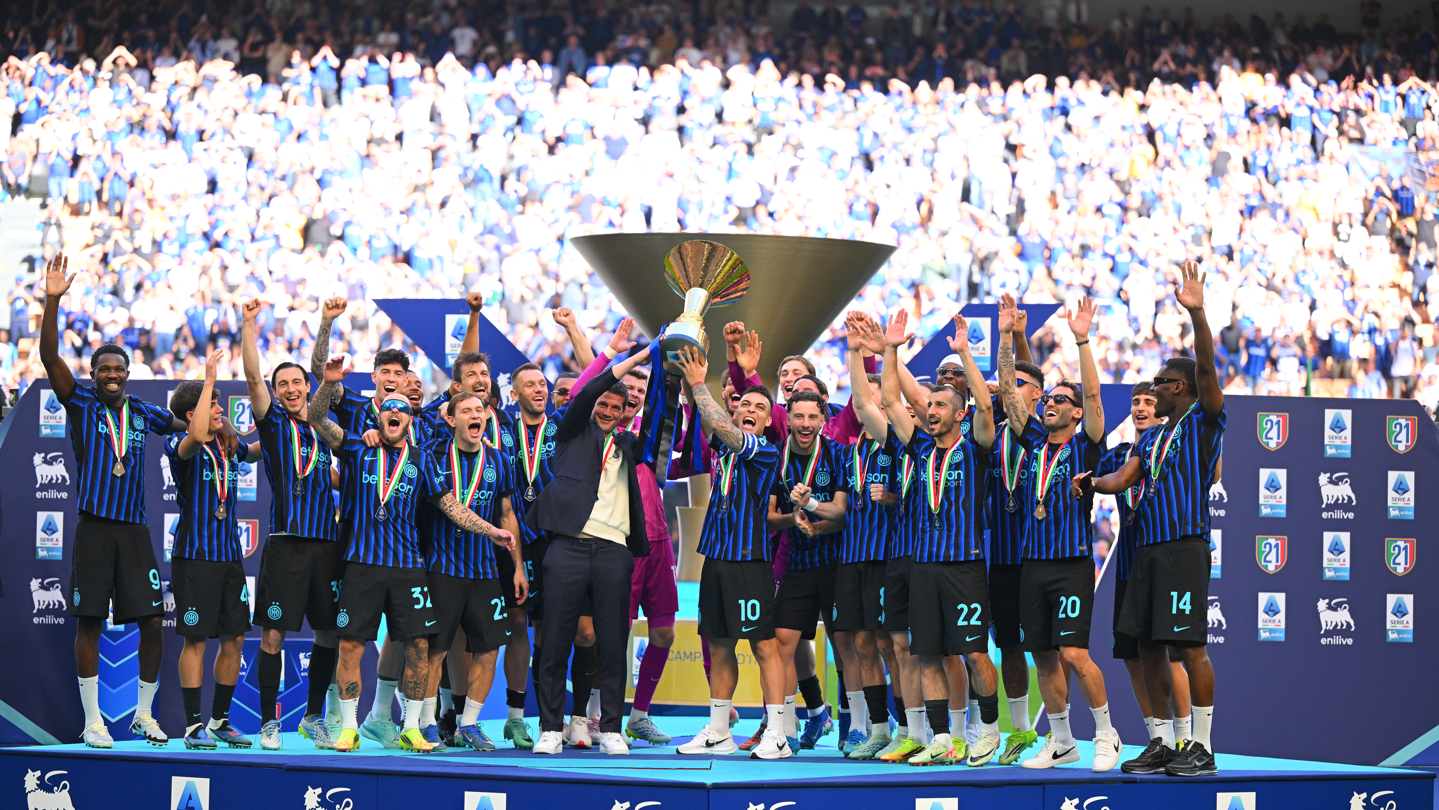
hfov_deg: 17.0
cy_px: 456
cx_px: 719
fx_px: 4808
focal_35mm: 126
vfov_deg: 9.6
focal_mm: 120
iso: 1250
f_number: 2.8
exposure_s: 1/2000
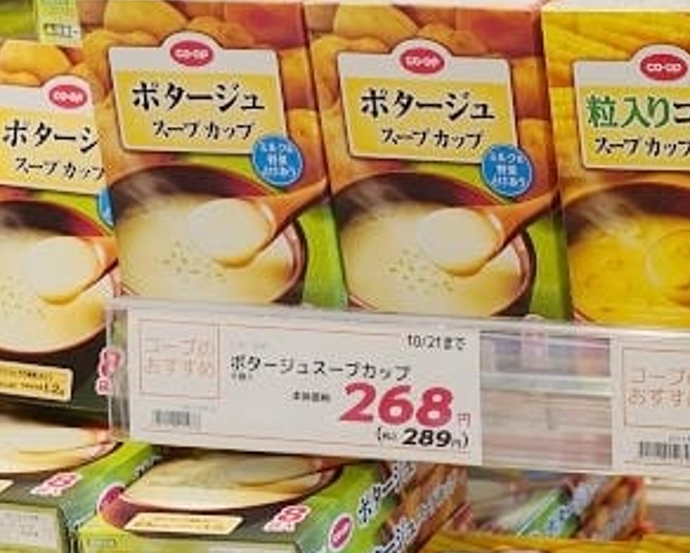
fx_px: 2207
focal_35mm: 108
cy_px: 220
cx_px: 1229
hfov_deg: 15.4
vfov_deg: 14.3
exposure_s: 1/160
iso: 1000
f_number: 4
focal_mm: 28
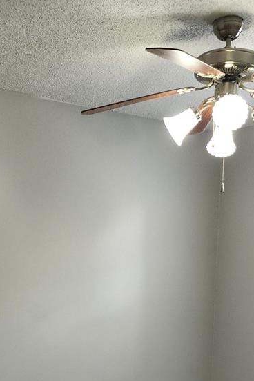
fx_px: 550
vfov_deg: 35.0
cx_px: 138
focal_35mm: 52
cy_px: 373
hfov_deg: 26.0
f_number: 1.8
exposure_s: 1/120
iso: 200
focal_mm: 6.4
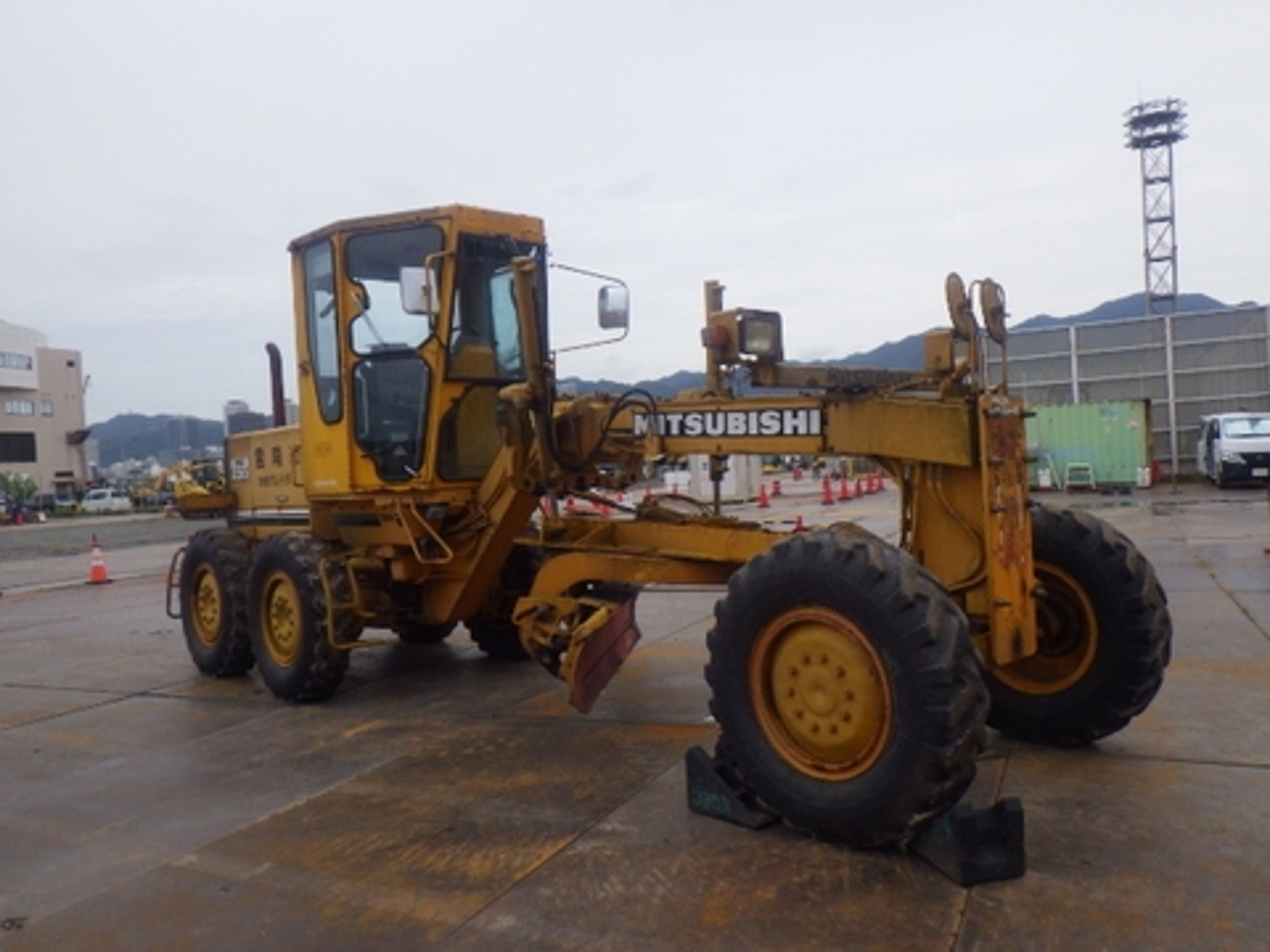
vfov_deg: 49.7
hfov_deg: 63.4
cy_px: 476
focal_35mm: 28
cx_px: 635
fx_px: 1027
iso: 250
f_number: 4.2
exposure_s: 1/1500
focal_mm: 5
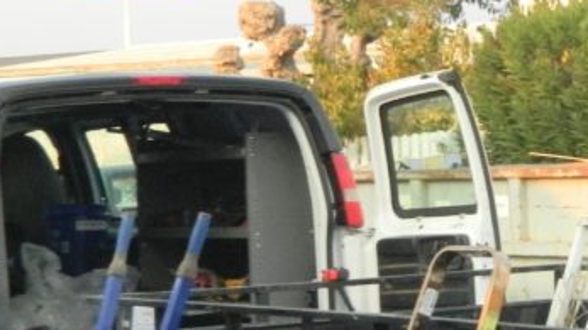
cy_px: 254
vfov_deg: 8.0
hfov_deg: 13.5
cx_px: 846
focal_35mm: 151
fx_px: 2354
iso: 360
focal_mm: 8.4
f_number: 3.6
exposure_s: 1/400
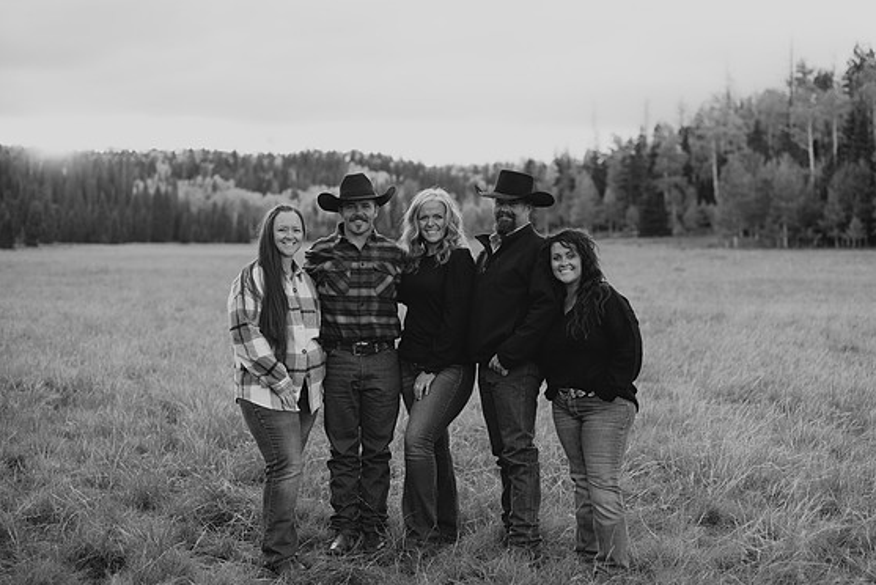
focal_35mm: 58
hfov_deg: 34.4
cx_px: 482
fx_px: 1412
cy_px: 310
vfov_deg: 23.4
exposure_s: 1/320
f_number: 2.2
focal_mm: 50
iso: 160
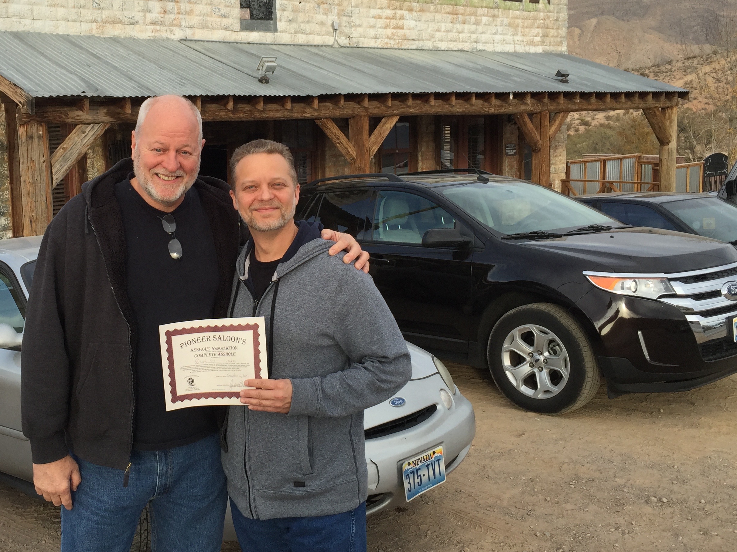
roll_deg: +1.1
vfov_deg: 36.7
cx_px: 260
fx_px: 830
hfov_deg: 47.3
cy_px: 224
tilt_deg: -7.1
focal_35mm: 39
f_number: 2.2
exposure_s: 1/565
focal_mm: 4.15
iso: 32
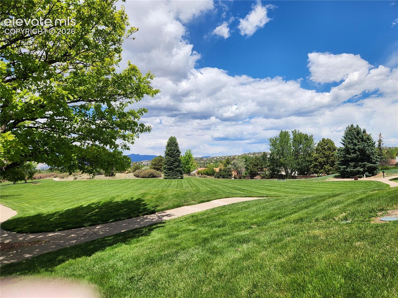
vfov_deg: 58.9
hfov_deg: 73.9
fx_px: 264
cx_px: 199
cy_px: 149
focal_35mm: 23
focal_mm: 5.4
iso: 20
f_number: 1.8
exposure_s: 1/2657
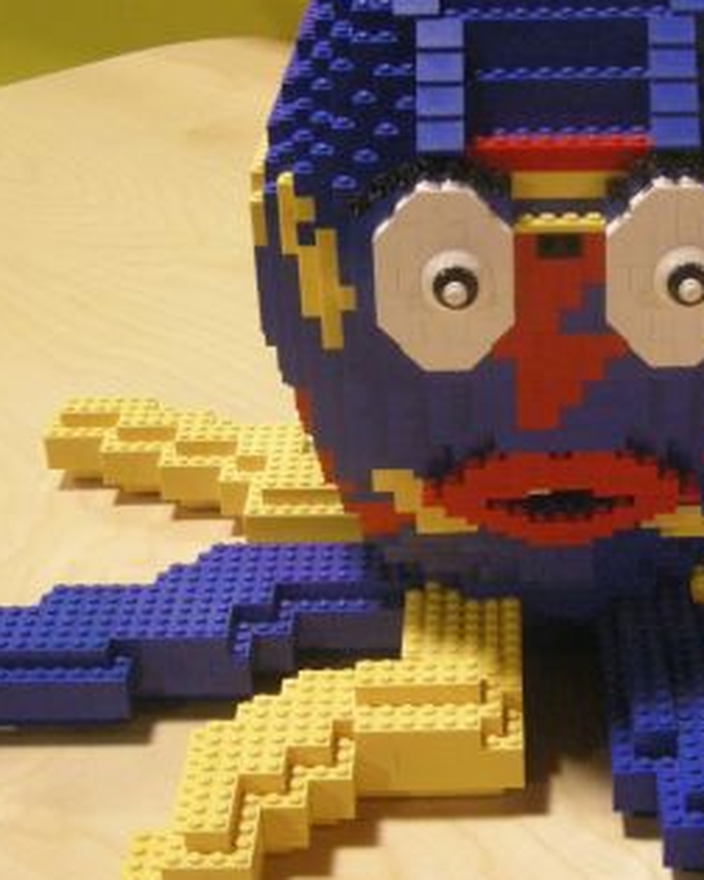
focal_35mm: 67
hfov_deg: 22.4
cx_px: 601
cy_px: 427
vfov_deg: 28.3
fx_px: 1745
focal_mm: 7.5
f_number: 2.7
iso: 400
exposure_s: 1/14
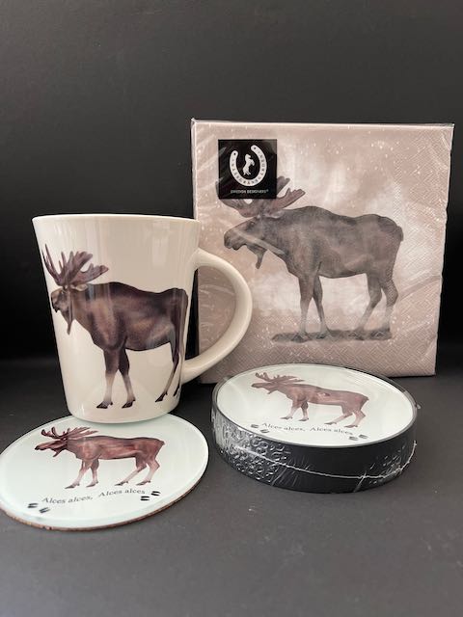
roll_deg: -1.3
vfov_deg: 67.3
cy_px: 308
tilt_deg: -14.3
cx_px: 232
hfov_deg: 53.1
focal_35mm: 26
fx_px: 464
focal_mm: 5.1
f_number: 1.6
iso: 160
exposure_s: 1/60
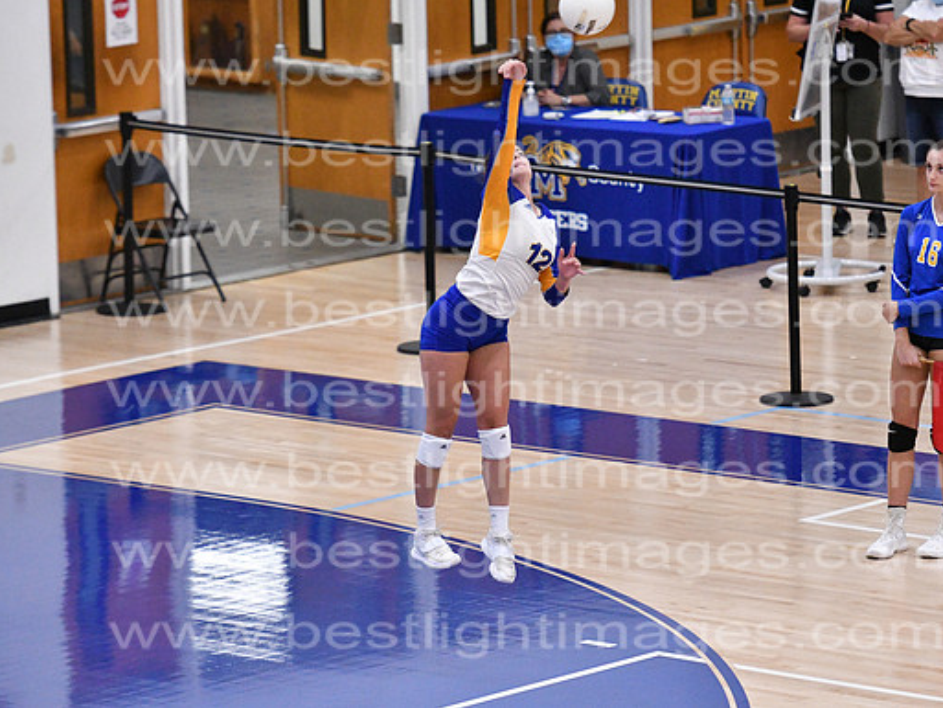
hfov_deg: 7.6
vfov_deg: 5.7
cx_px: 528
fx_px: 7112
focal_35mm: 261
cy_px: 354
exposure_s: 1/1000
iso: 6400
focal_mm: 160
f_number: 3.2
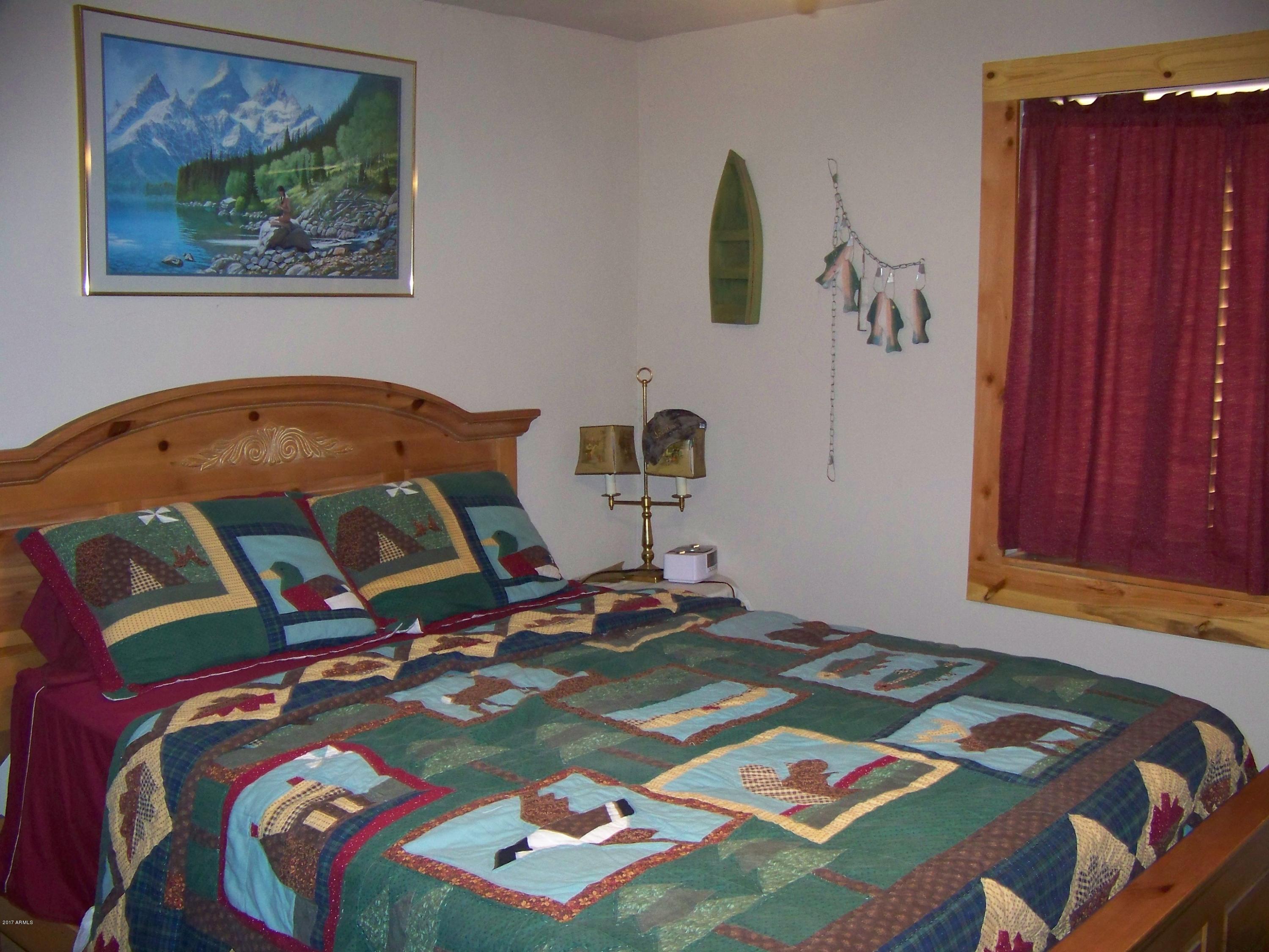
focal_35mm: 36
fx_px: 1320
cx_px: 634
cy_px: 476
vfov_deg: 39.7
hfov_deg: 51.4
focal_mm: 5.85
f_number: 2.8
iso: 200
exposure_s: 1/30
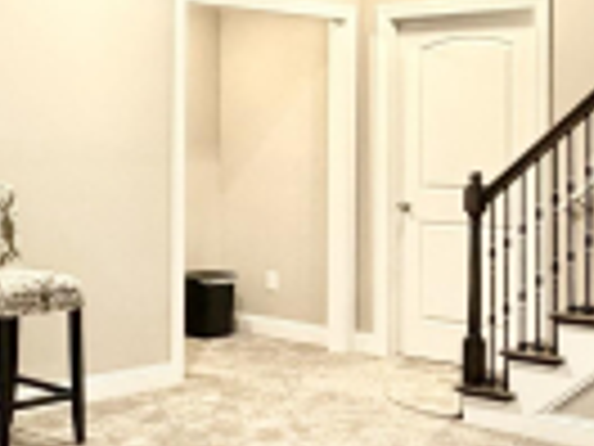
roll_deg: -0.9
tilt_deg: +0.8
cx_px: 38
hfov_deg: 26.3
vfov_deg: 20.6
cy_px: 113
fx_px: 1218
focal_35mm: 71
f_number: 2.2
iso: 400
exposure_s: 1/60
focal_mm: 2.22
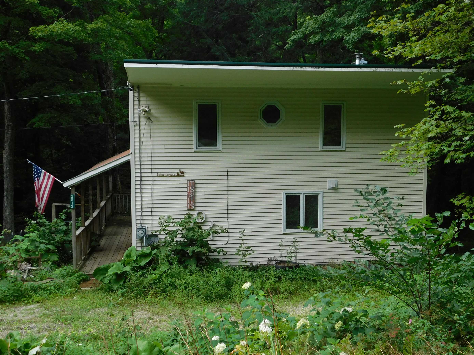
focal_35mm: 40
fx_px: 548
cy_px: 179
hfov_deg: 46.7
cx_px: 263
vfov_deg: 36.0
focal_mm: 6.3
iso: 125
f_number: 3.5
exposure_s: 1/250
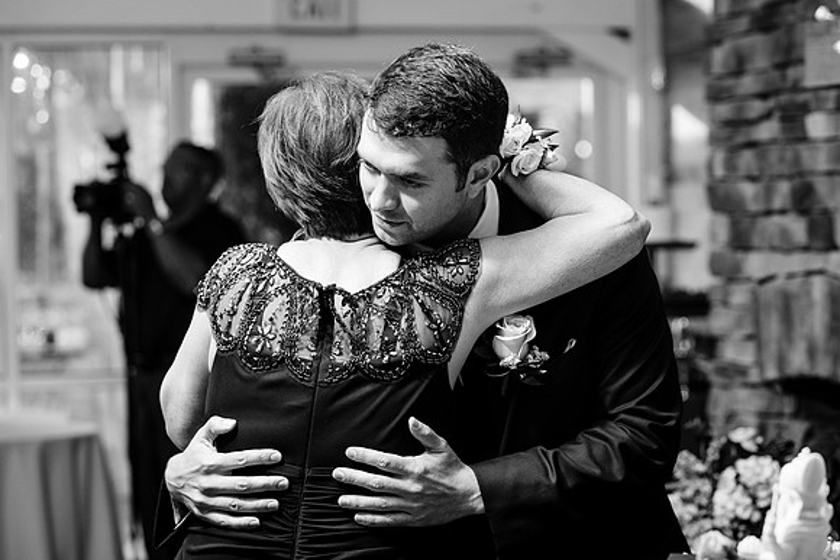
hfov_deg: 20.5
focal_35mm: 99
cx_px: 450
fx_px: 2317
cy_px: 251
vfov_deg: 13.8
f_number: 4
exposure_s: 1/200
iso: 2000
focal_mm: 90
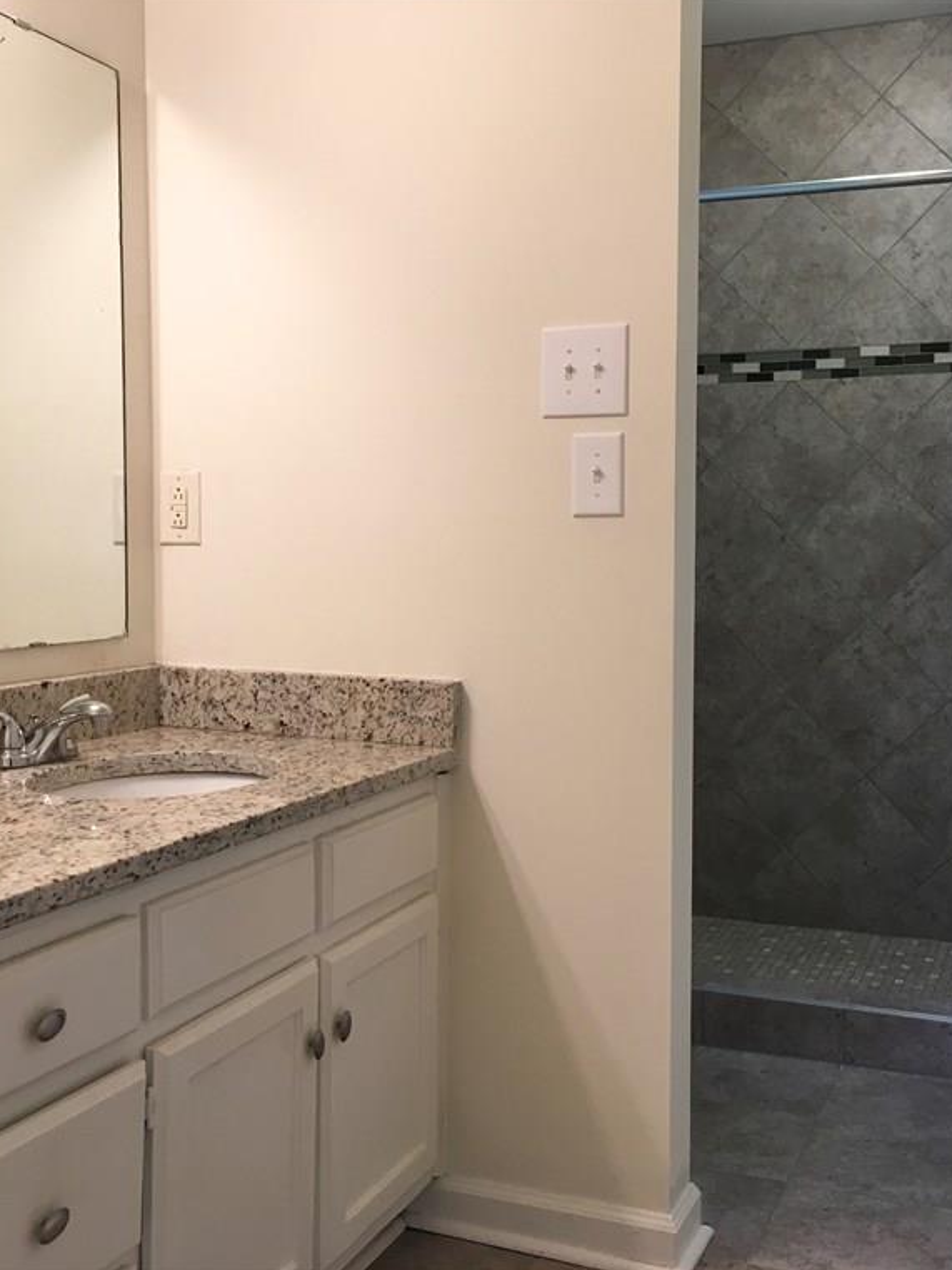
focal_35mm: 39
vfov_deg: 47.9
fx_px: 1430
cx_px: 520
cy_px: 632
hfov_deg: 36.8
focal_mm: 4.15
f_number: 2.2
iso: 32
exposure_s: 1/30
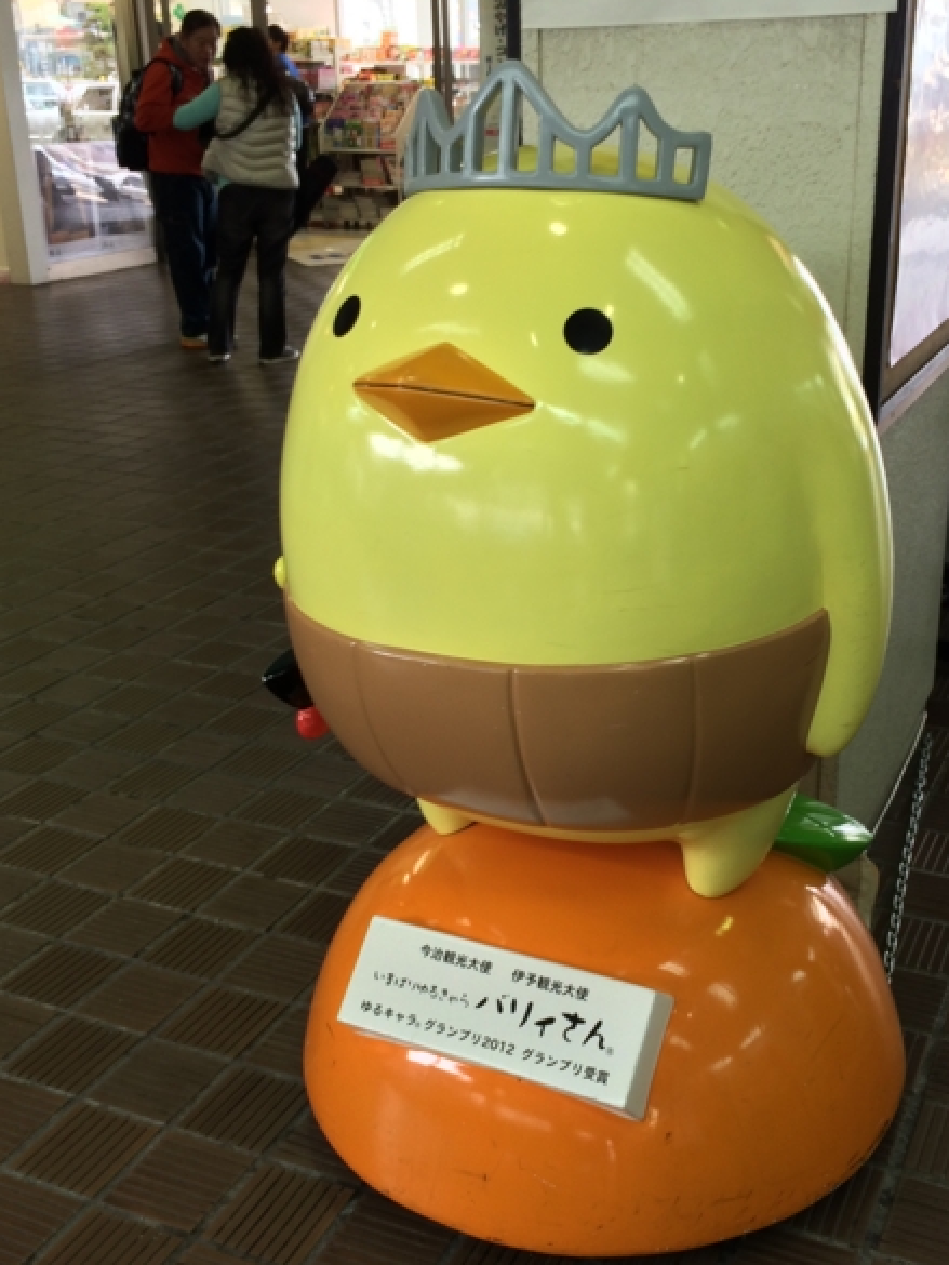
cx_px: 553
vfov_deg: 45.8
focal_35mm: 41
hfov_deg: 35.1
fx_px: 1498
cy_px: 629
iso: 40
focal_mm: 4.12
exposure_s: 1/40
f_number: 2.2
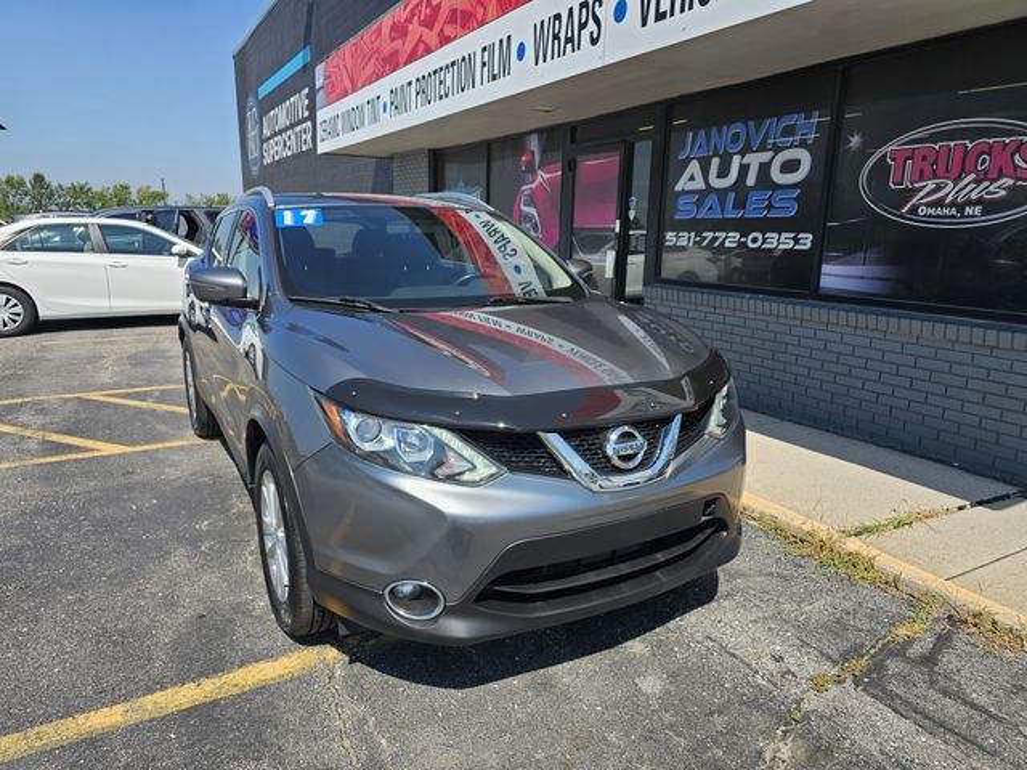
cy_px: 385
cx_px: 514
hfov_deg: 73.9
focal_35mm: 23
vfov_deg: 58.9
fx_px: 682
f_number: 1.7
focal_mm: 6.3
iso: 10
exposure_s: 1/607
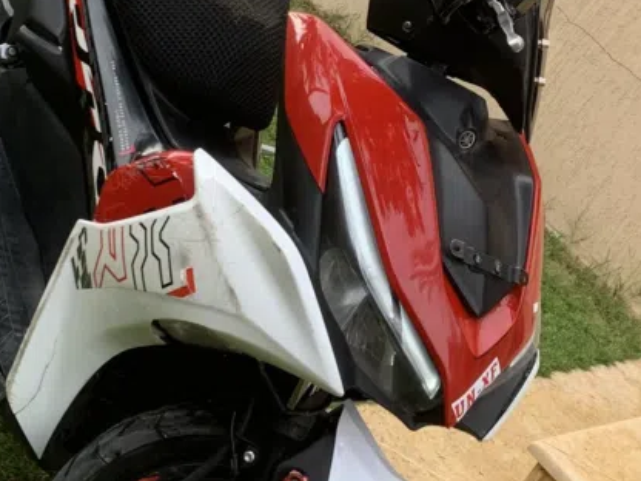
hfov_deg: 46.1
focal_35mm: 40
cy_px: 237
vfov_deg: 36.0
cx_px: 217
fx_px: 741
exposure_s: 1/158
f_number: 1.8
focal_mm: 4.25
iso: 25
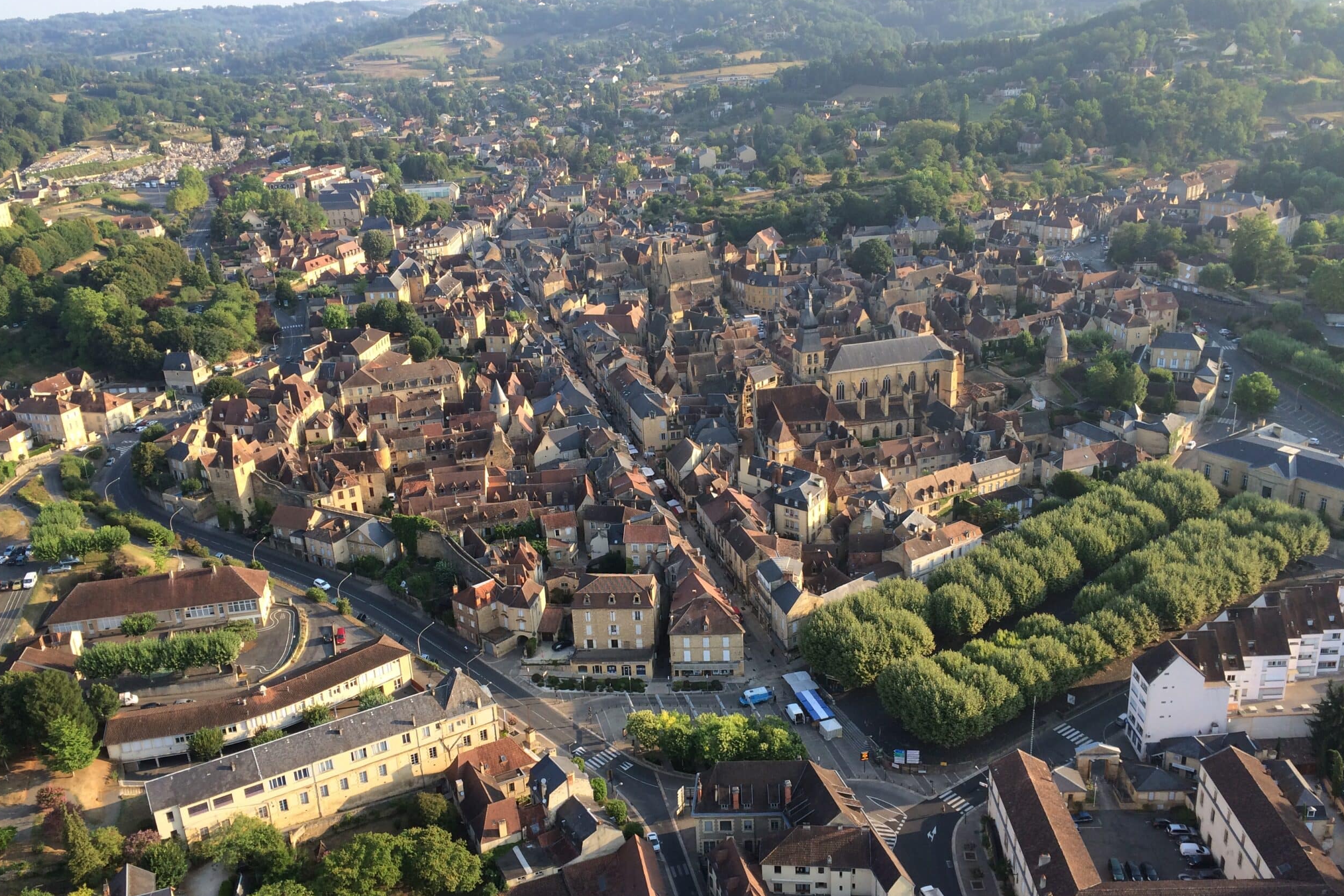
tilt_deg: -21.3
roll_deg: +2.3
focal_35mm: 31
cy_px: 468
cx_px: 659
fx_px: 1157
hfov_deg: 60.3
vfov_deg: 42.3
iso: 32
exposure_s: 1/423
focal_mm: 4.15
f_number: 2.2
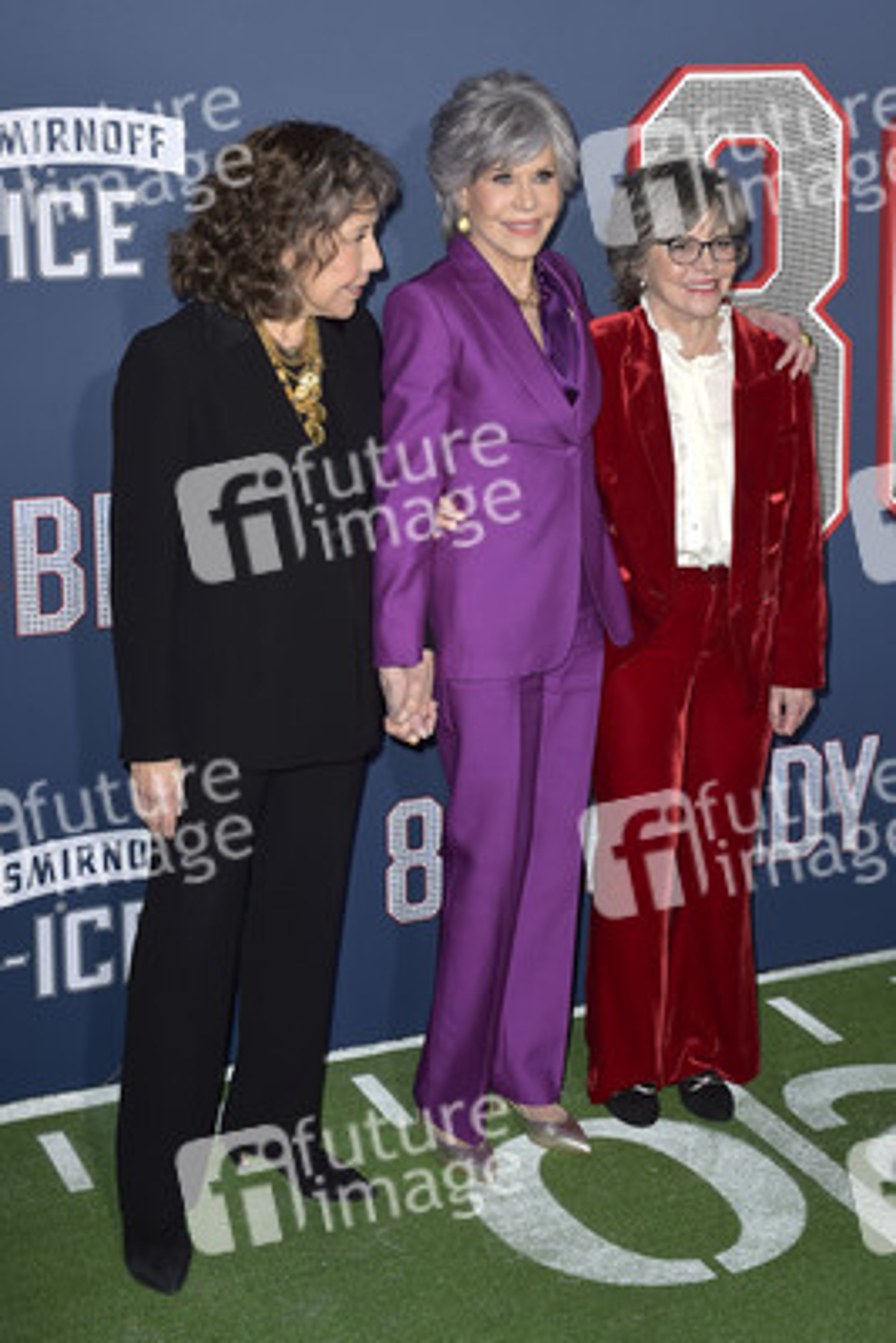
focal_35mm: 52
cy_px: 672
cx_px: 448
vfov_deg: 38.2
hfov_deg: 26.0
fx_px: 1940
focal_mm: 52
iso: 400
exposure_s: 1/250
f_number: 6.3
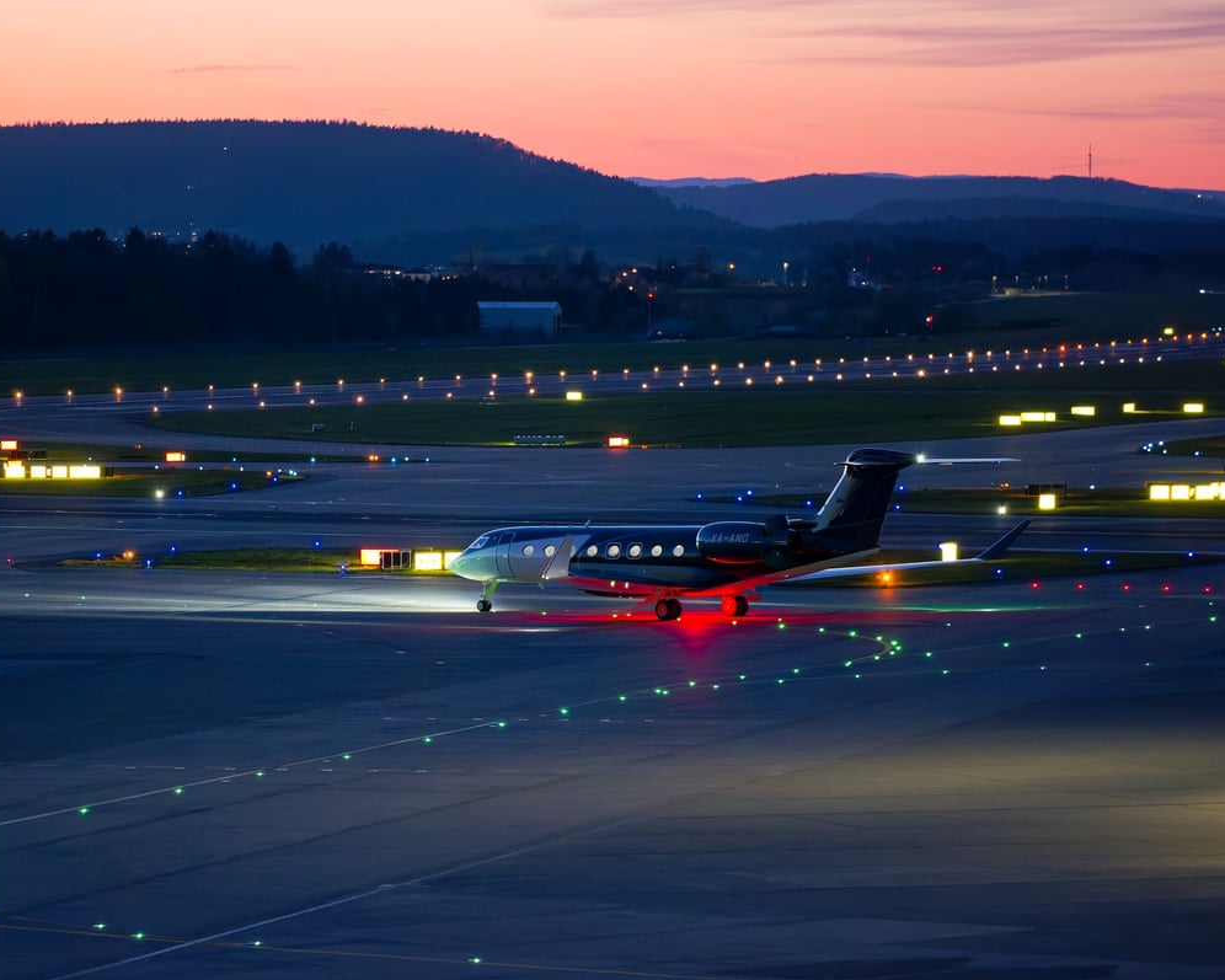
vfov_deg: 6.8
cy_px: 490
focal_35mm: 226
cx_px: 490
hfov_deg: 8.5
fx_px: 8194
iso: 12800
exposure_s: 1/100
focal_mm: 200
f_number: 2.8
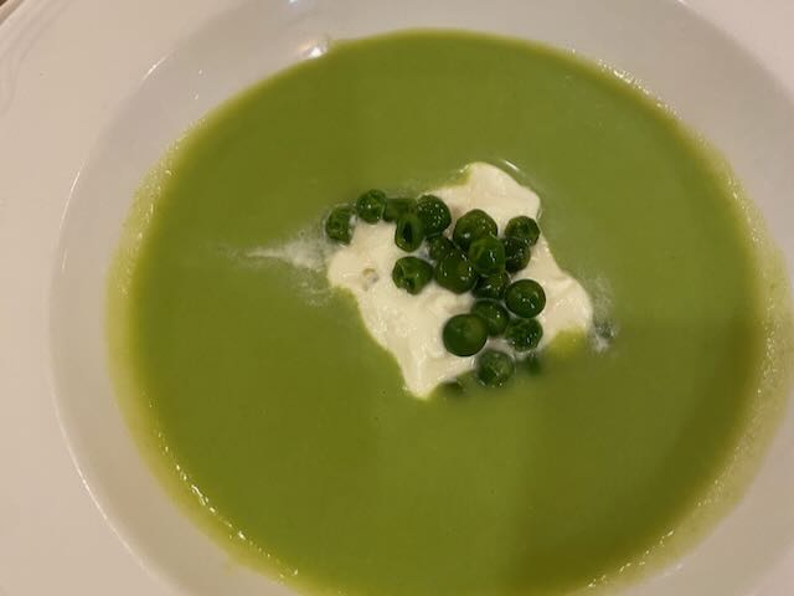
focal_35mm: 26
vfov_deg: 53.1
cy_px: 298
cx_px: 397
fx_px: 596
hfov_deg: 67.3
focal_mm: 4.25
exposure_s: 1/60
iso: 250
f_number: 1.8
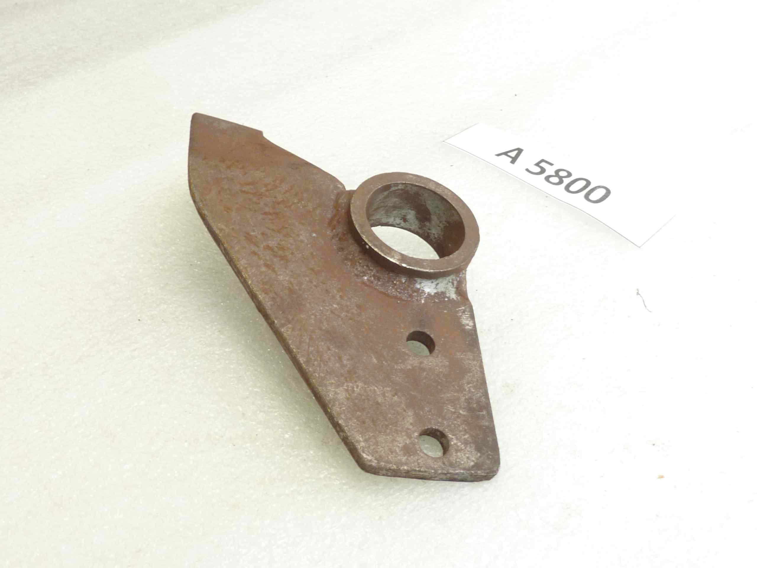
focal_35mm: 38
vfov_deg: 37.7
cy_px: 284
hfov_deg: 49.0
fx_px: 831
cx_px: 378
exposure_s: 1/10
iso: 80
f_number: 3.3
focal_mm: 4.4
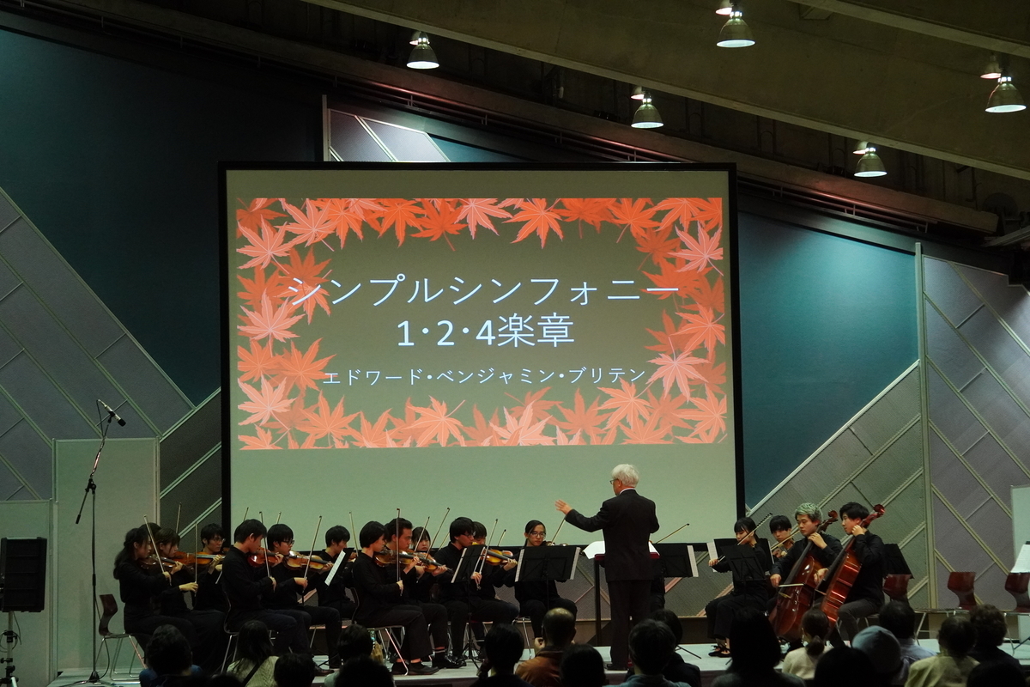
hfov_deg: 24.6
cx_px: 515
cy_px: 344
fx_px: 2360
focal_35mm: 82
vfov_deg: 16.6
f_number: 6.3
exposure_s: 1/125
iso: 4000
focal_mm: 55
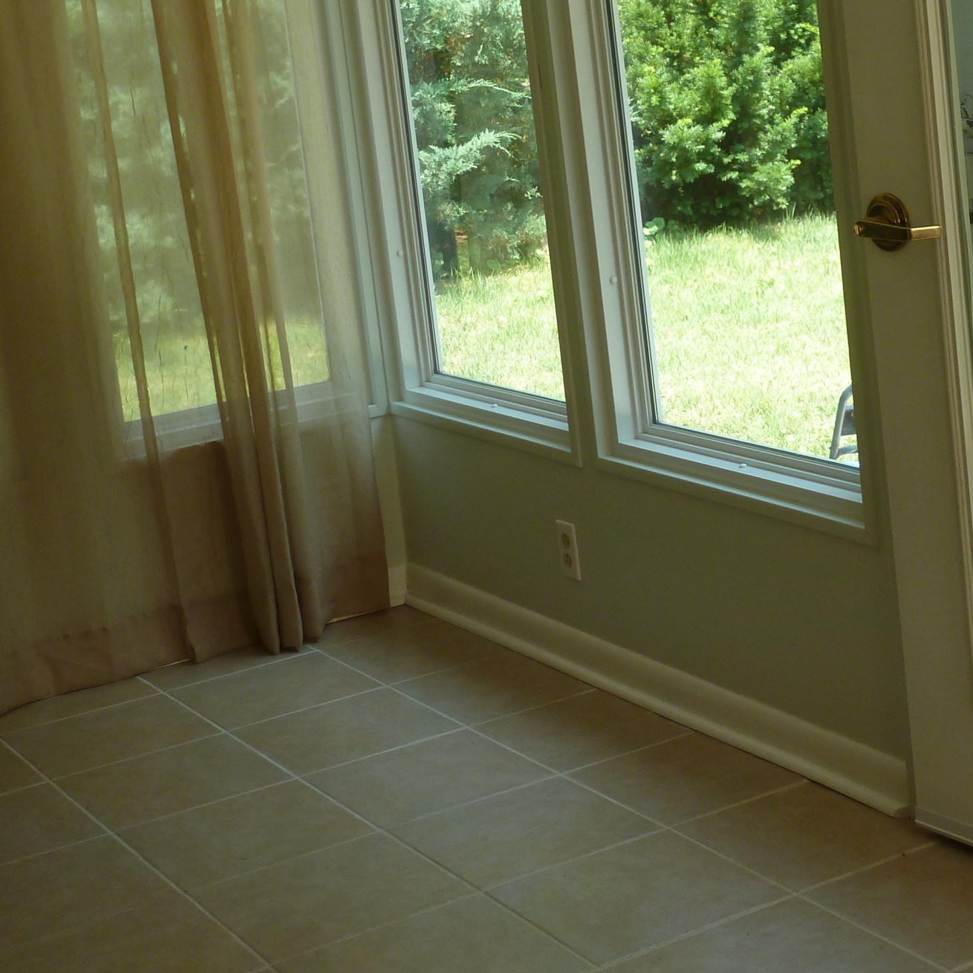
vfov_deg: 25.8
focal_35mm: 66
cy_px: 255
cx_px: 727
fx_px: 2099
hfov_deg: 25.8
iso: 100
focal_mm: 6.4
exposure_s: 1/80
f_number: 3.7
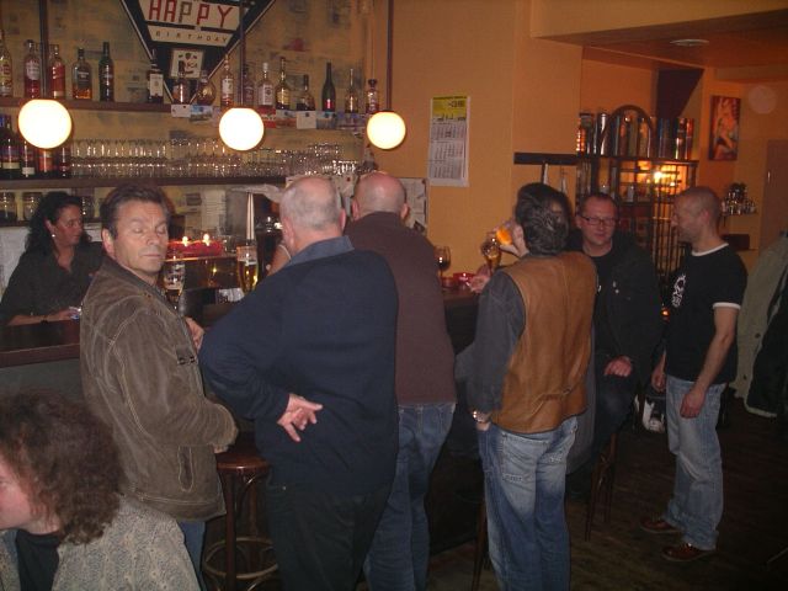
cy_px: 296
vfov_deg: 38.7
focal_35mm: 37
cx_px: 394
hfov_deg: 50.1
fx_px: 842
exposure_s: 1/40
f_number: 2.8
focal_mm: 7.8
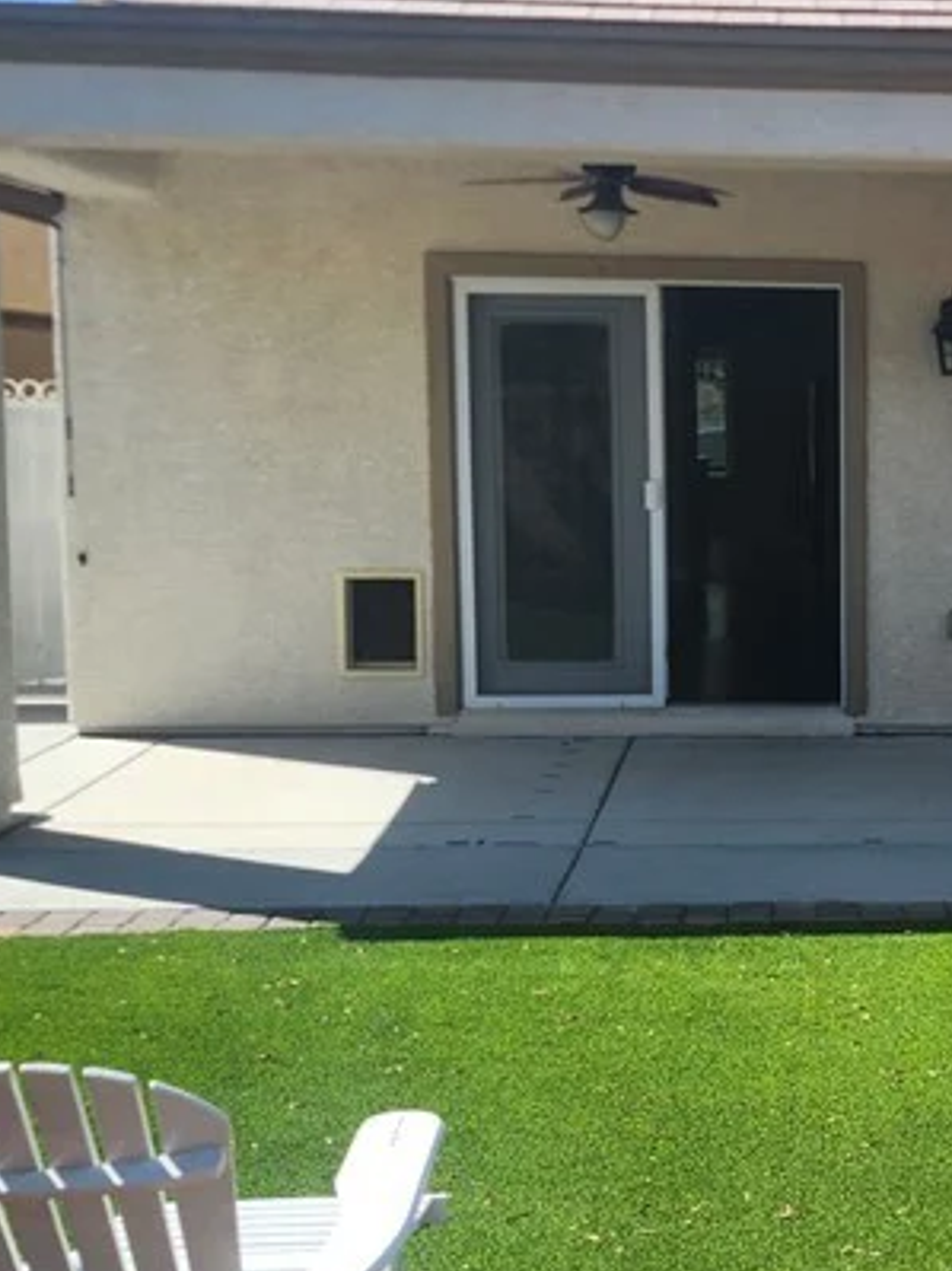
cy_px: 694
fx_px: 2165
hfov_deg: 23.3
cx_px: 1044
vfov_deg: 32.7
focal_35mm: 59
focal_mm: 5.54
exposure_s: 1/1225
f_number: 1.8
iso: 25
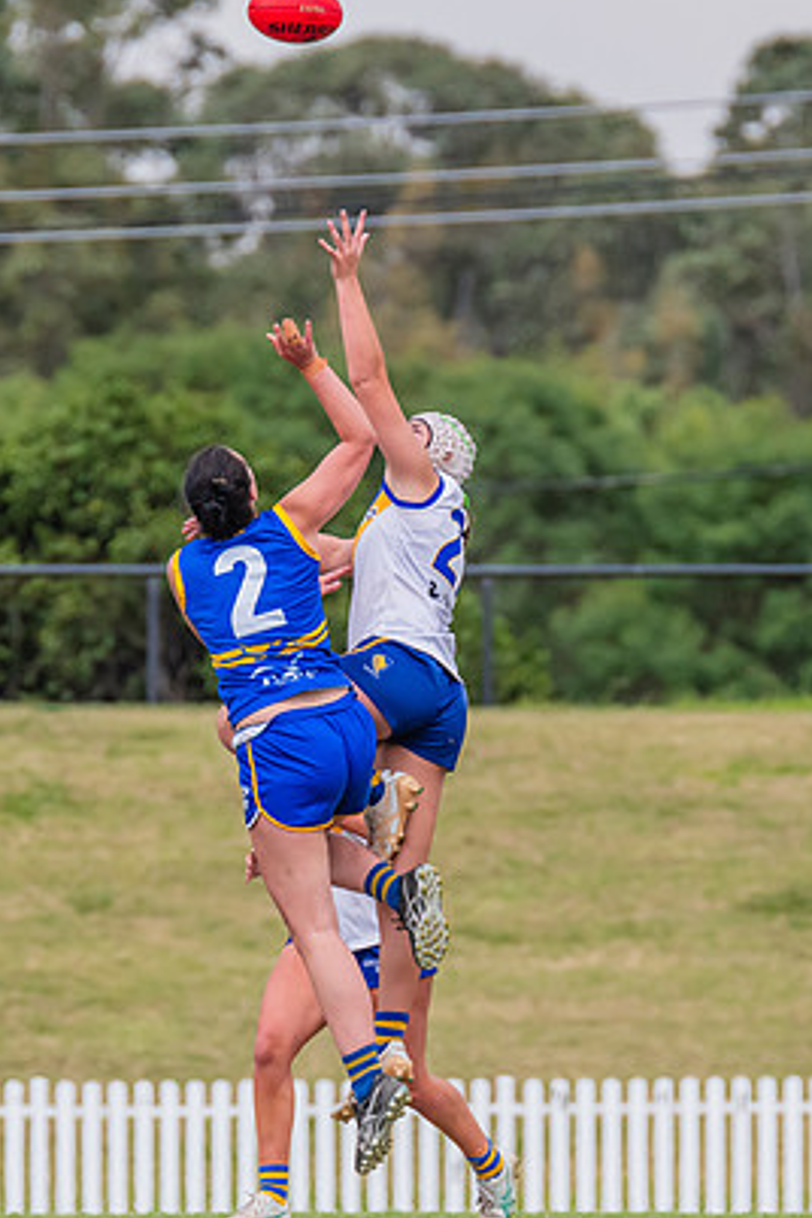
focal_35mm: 908
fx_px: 30718
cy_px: 773
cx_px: 294
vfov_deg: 2.3
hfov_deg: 1.5
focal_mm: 420
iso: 800
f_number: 9
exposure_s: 1/1250
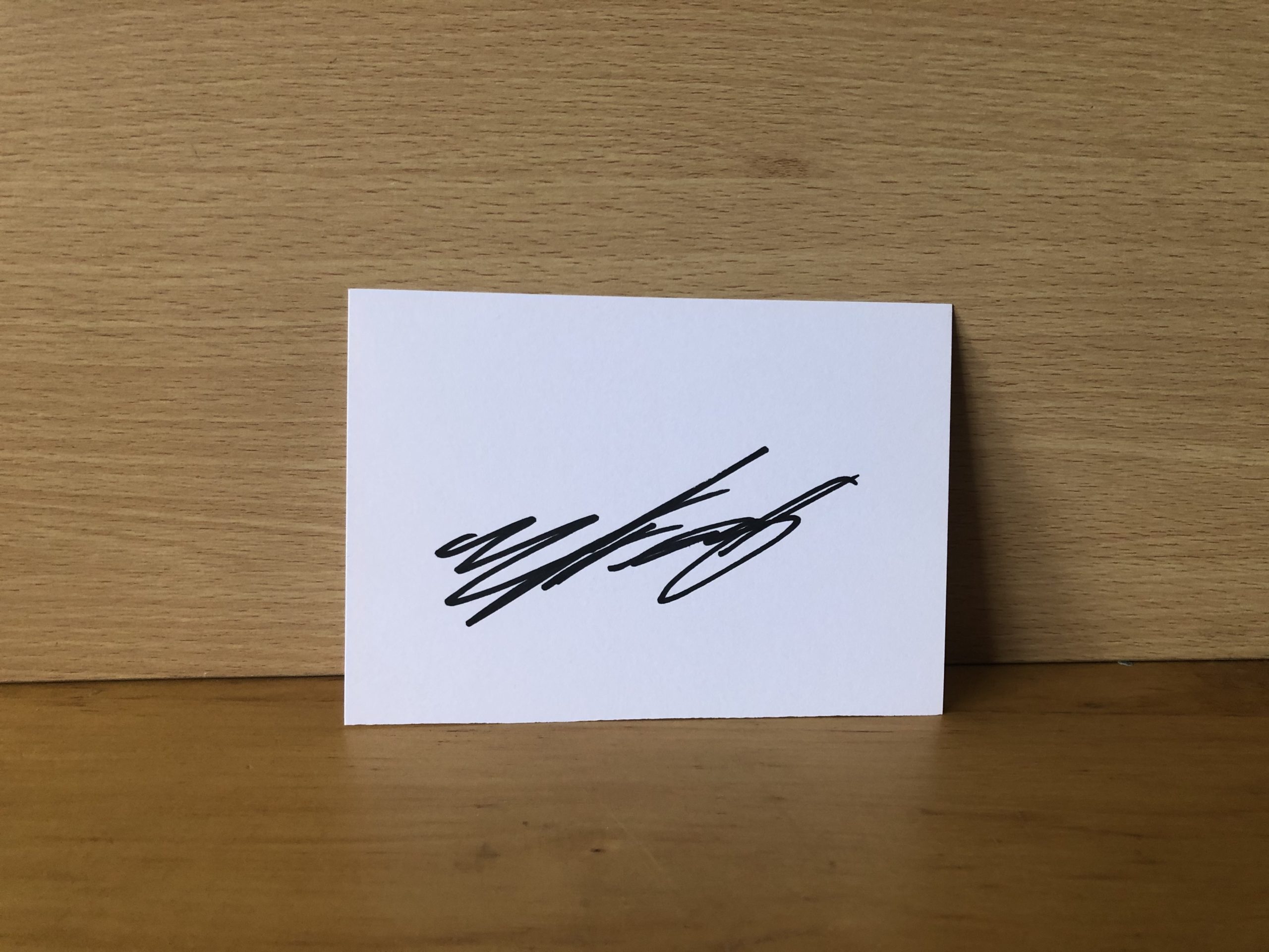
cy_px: 476
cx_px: 634
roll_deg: -0.9
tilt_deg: -18.4
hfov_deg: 63.4
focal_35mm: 28
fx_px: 1026
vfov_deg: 49.7
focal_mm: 3.99
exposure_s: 1/20
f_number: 1.8
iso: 40
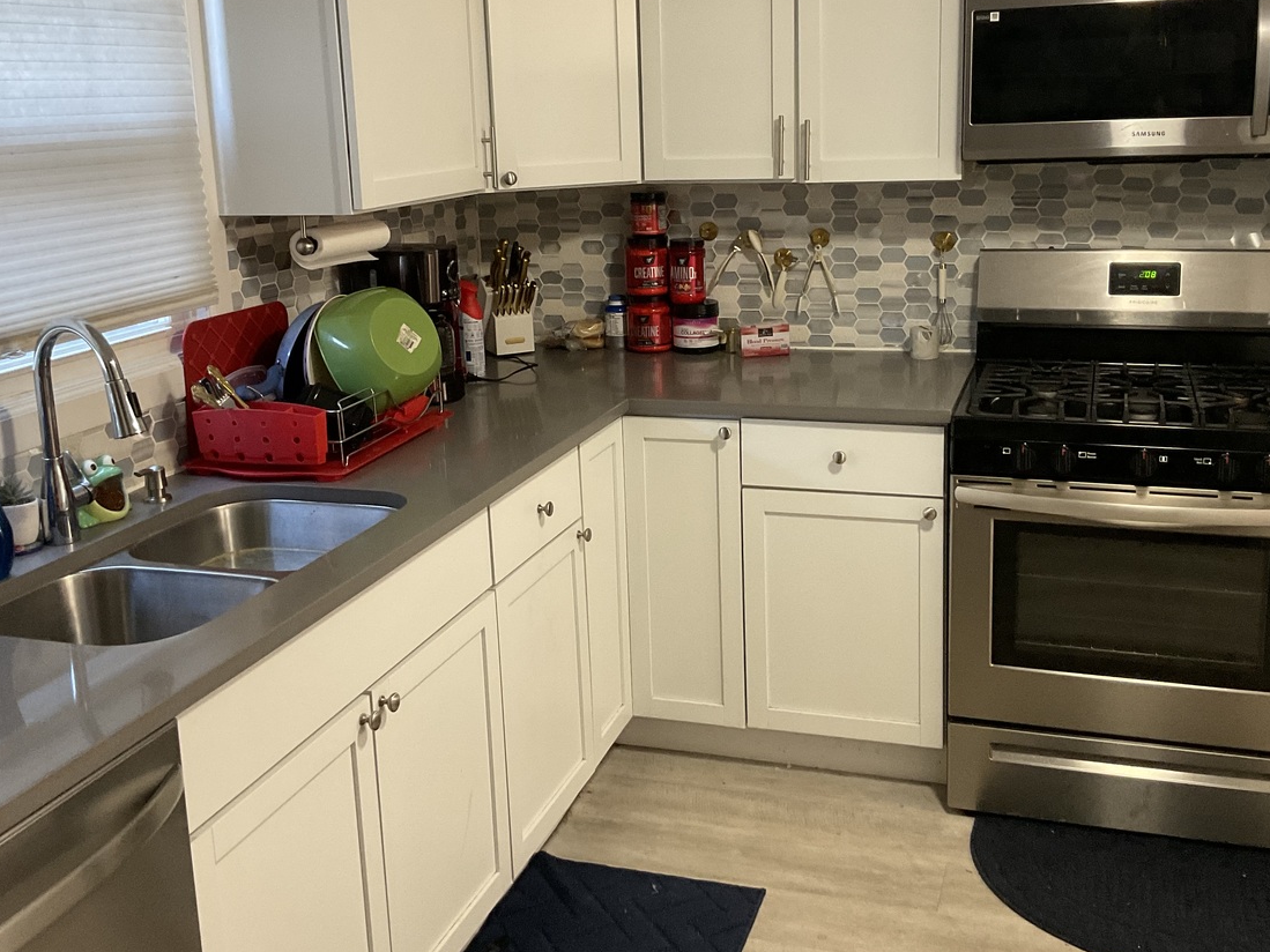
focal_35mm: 38
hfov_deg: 49.0
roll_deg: +1.7
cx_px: 644
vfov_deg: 37.6
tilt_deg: -12.4
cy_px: 385
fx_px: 1394
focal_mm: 3
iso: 160
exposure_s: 1/60
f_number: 1.8
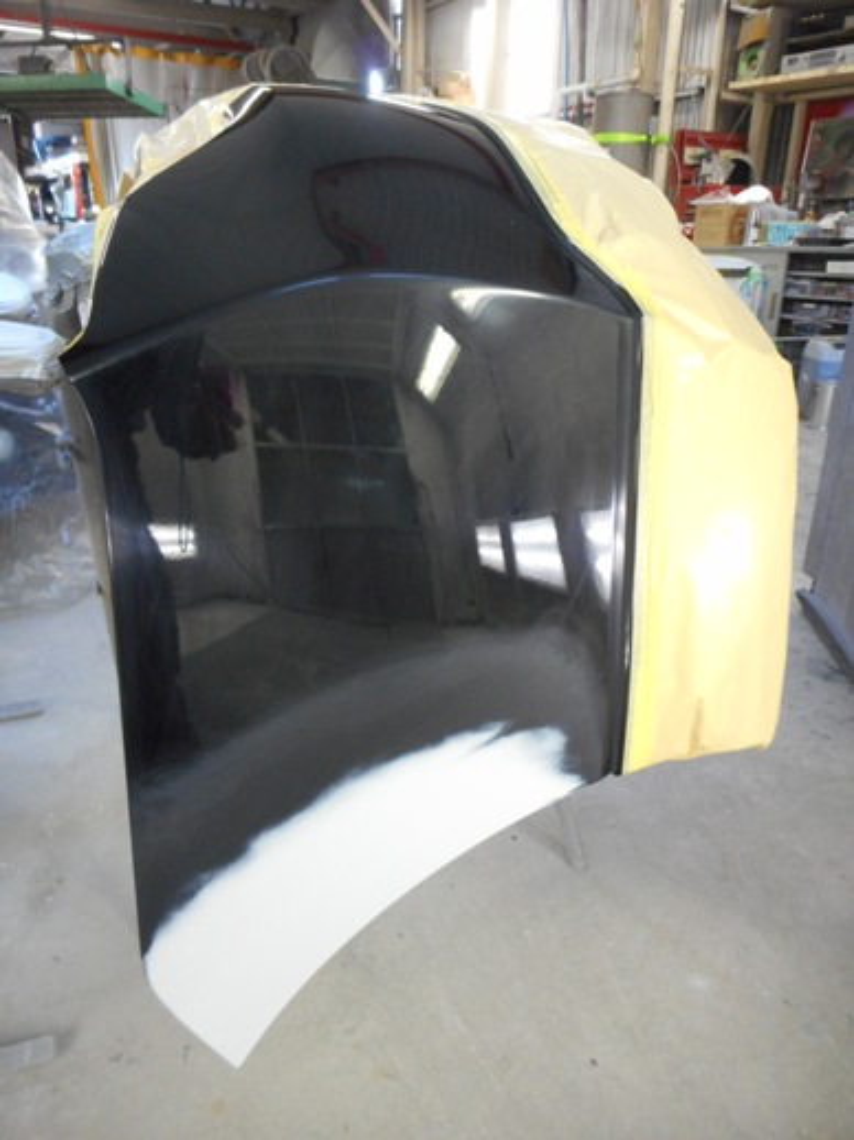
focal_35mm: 25
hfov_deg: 54.8
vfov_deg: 69.4
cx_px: 427
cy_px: 570
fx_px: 823
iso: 400
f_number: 3.7
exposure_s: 1/20
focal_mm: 4.5
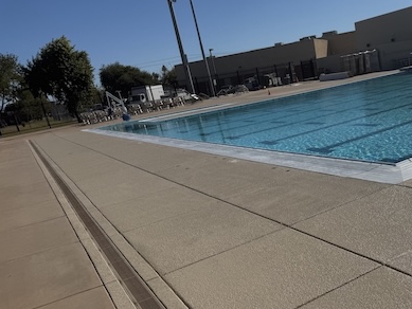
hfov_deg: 48.0
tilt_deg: -18.9
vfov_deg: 38.0
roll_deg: +9.9
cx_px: 315
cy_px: 219
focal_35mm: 37
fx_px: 441
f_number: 1.78
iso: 80
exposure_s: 1/14286
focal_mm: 6.76
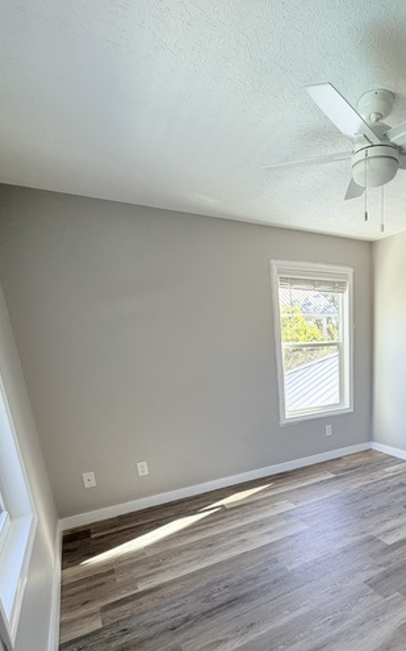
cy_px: 436
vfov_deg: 82.1
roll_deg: +2.3
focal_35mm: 20
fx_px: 354
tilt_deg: -14.7
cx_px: 310
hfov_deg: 56.3
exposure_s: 1/121
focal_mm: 2.22
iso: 125
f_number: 2.2
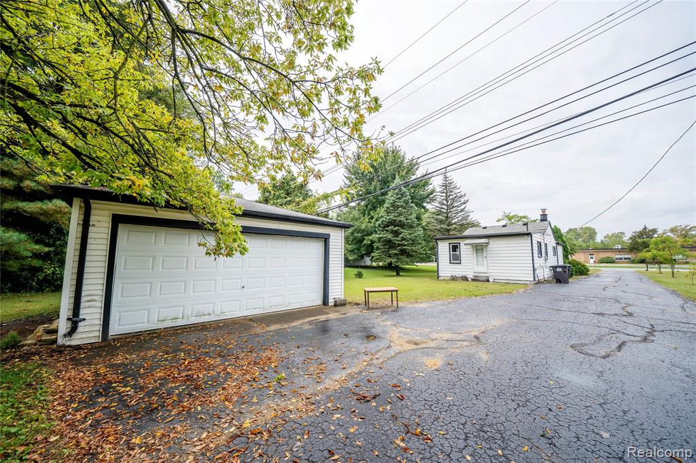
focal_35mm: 12
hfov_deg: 112.6
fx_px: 232
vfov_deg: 90.0
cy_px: 232
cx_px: 348
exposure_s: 1/400
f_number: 5.6
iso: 100
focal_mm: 12
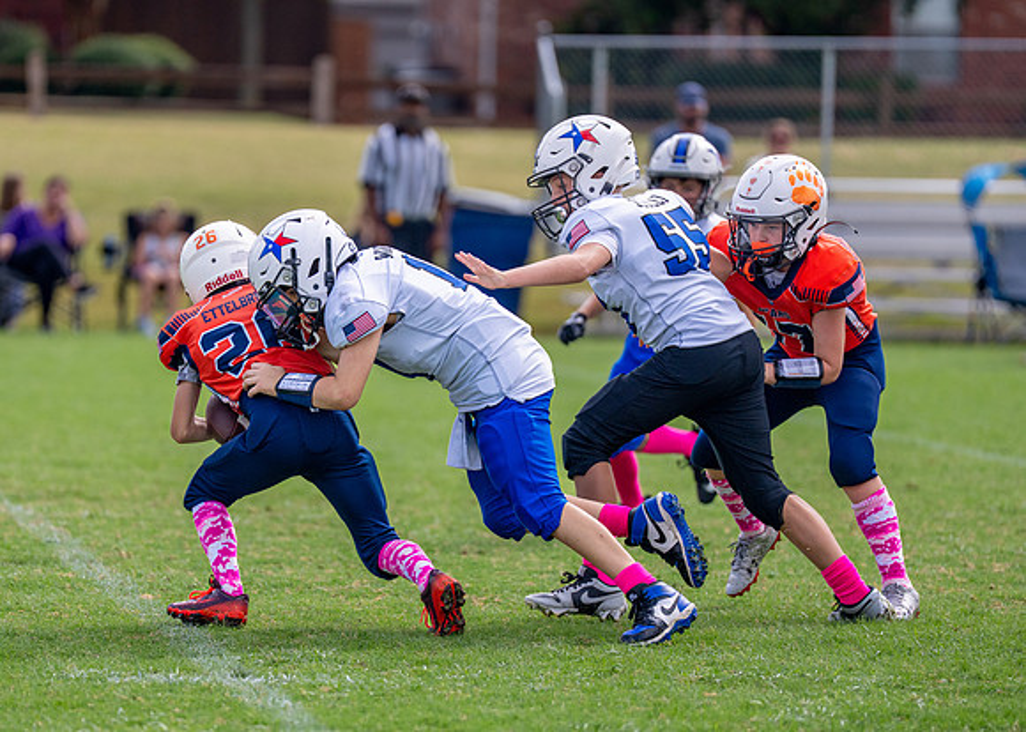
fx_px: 7974
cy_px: 380
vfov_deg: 5.3
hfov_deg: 7.4
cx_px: 383
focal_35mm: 274
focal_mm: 200
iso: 400
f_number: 2.8
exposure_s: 1/4000
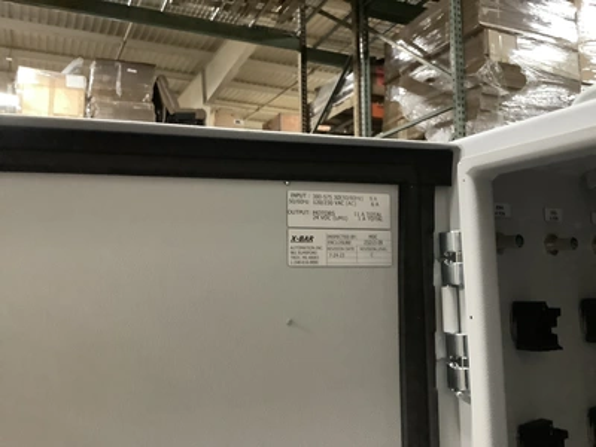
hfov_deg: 58.4
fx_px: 534
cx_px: 298
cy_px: 224
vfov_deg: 45.4
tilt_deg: +4.5
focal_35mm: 31
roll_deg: +1.0
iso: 640
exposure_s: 1/24
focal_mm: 3.3
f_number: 2.4
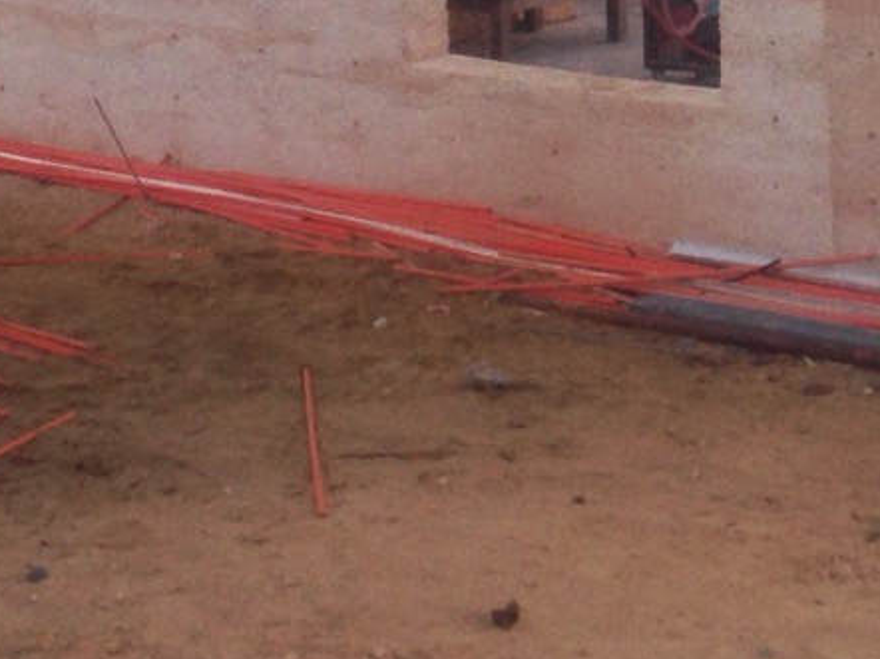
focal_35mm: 153
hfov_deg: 12.9
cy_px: -480
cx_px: 418
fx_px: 3887
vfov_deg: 9.3
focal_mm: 4.12
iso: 50
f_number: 2.4
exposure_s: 1/130
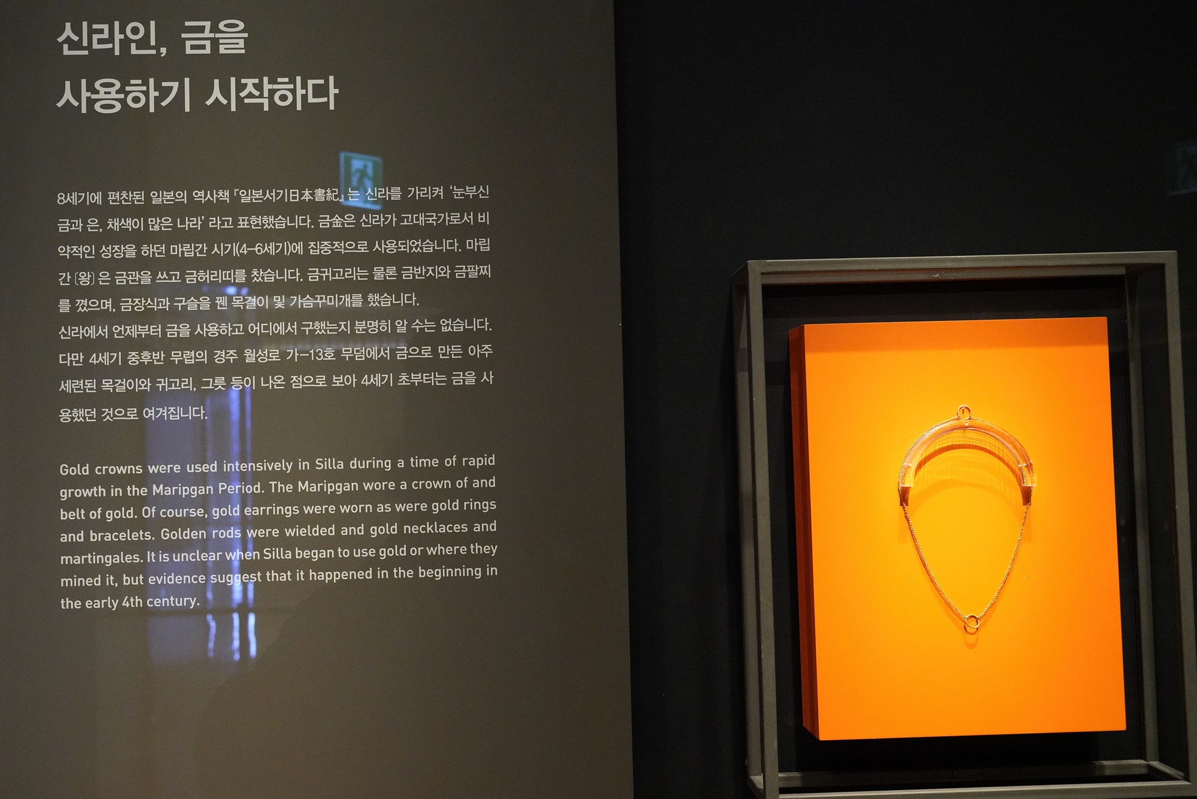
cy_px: 400
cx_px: 598
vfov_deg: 33.4
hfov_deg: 48.5
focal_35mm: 40
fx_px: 1330
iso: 8000
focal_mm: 40
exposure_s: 1/100
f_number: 5.6
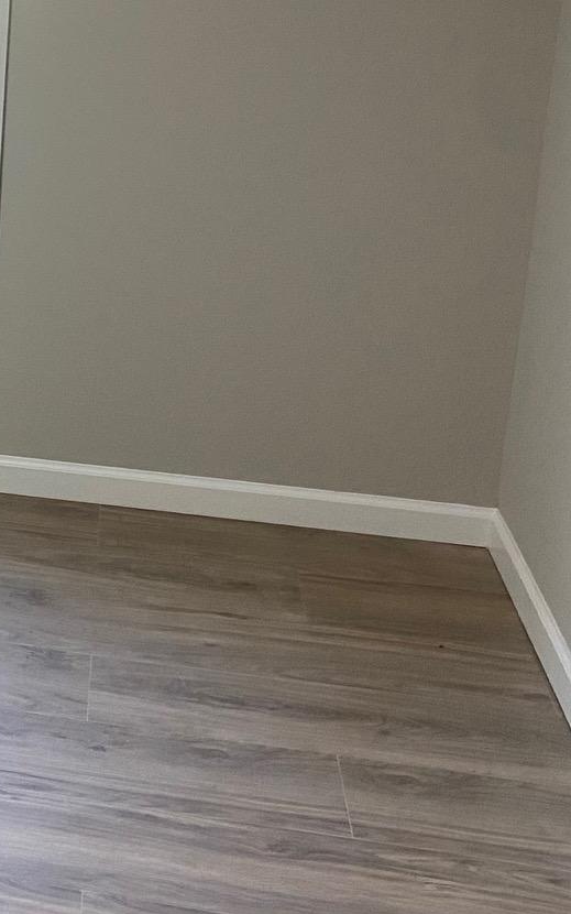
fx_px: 1693
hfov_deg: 17.0
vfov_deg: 29.5
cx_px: -326
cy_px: 176
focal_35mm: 68
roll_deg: -0.7
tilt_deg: -13.1
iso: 80
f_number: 1.8
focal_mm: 4.25
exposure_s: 1/60
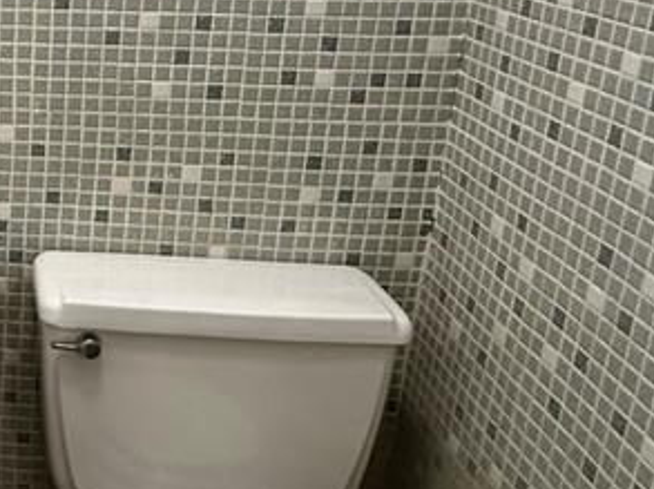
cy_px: 109
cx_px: -116
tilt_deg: -15.9
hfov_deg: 32.6
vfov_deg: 29.1
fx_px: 925
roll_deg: +0.9
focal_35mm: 49
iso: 320
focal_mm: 2.22
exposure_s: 1/120
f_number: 2.2
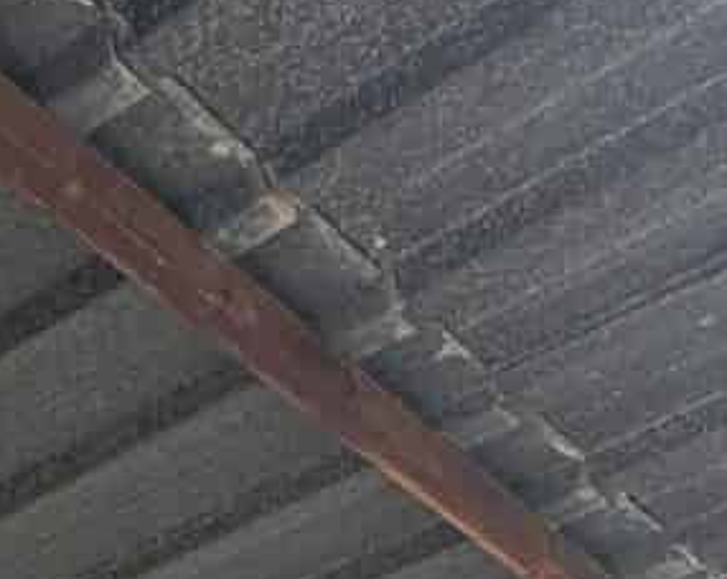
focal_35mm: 98
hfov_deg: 19.0
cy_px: 1651
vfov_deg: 11.1
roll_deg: -0.4
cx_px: -5
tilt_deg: -2.7
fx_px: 2106
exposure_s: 1/479
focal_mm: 2.22
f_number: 2.2
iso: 50
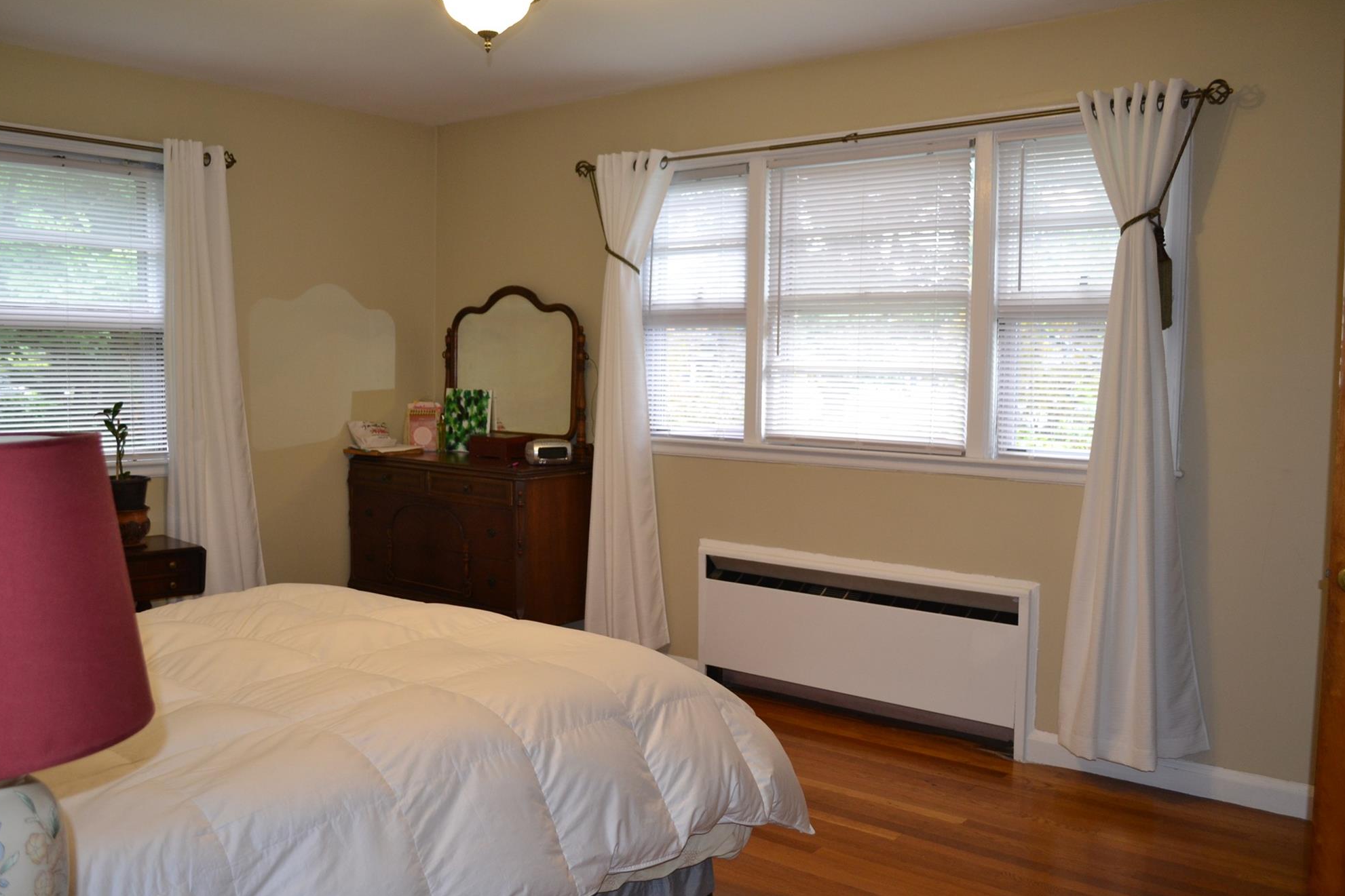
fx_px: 1158
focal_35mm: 31
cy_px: 460
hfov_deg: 60.3
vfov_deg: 42.3
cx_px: 653
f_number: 3.8
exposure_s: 1/60
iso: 500
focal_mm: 20
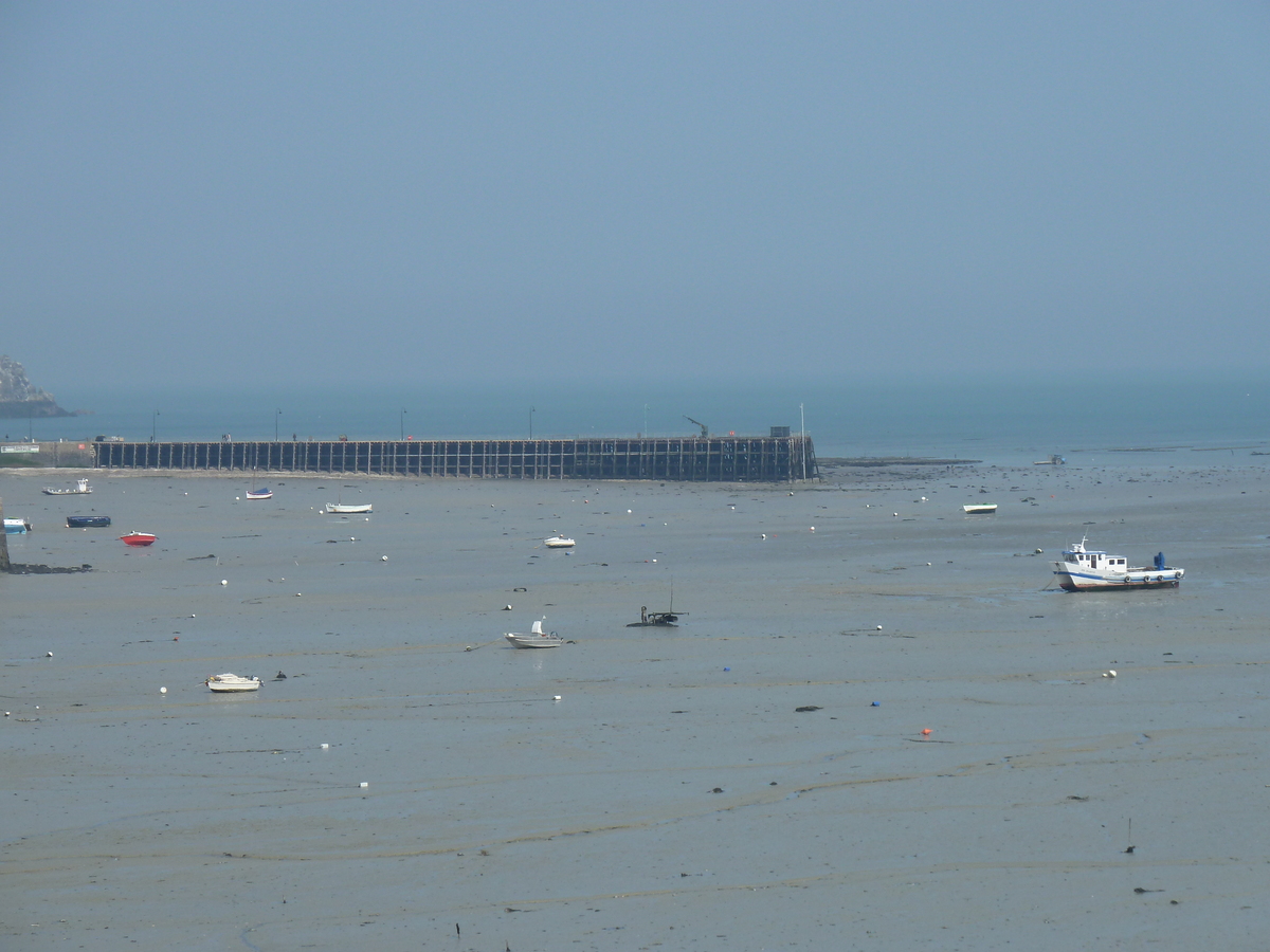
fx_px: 5026
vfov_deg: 10.8
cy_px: 476
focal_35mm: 137
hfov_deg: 14.4
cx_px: 635
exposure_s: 1/500
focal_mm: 22.5
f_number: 5.6
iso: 80
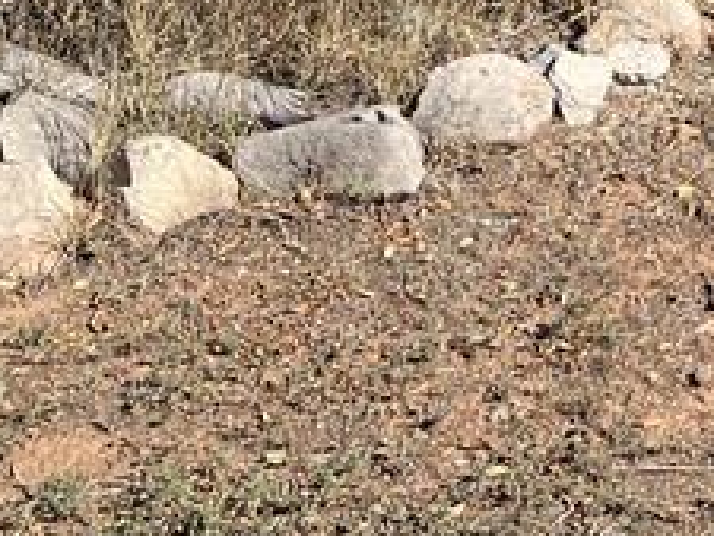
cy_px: -352
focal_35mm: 93
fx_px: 1919
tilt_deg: -7.7
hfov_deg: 18.9
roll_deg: +1.0
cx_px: 1019
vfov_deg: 14.4
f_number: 1.5
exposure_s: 1/2632
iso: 50
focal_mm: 5.7
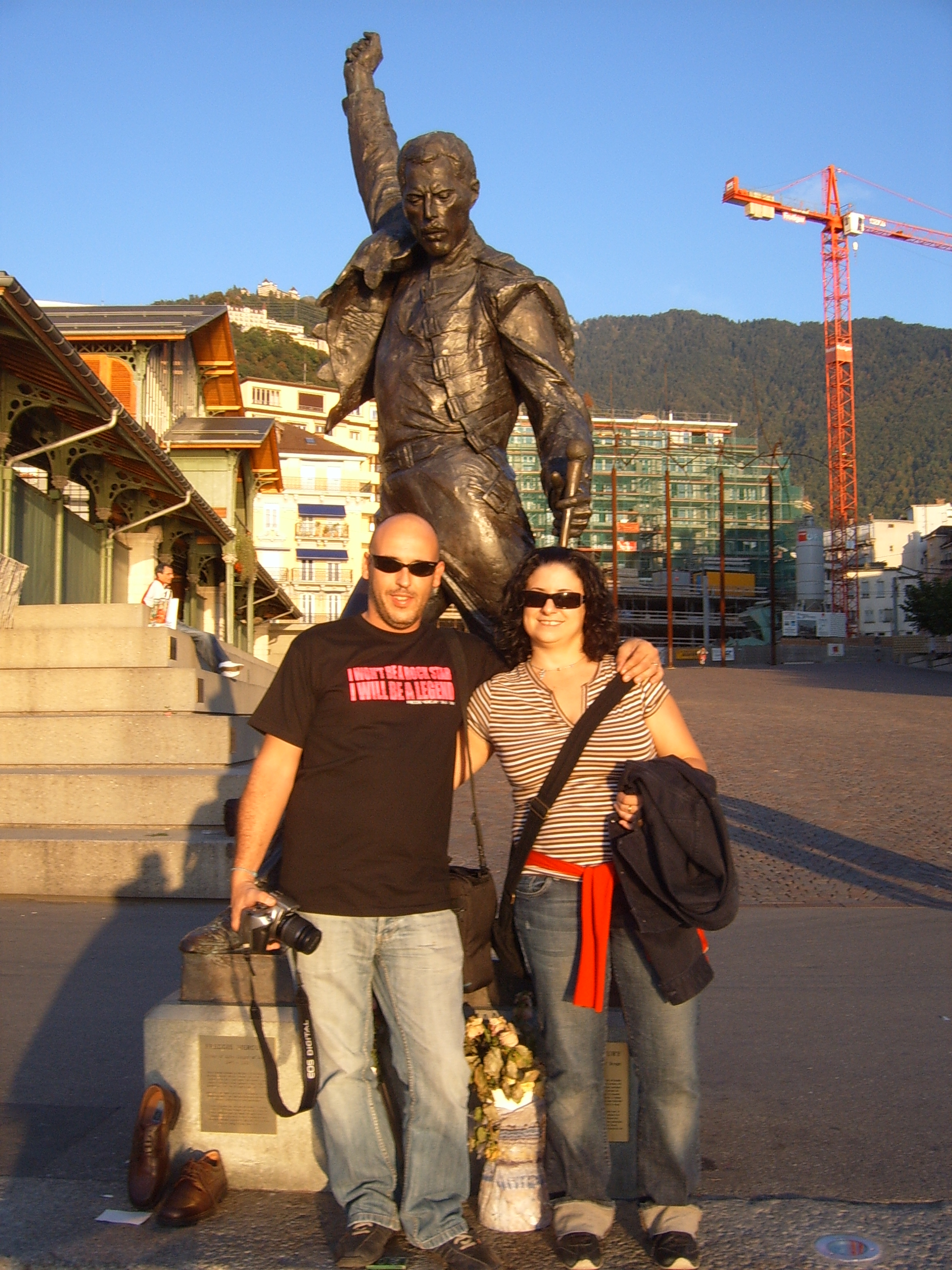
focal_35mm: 35
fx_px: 1283
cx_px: 476
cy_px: 635
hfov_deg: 40.7
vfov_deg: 52.6
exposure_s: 1/125
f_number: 5.8
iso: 50
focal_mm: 5.8
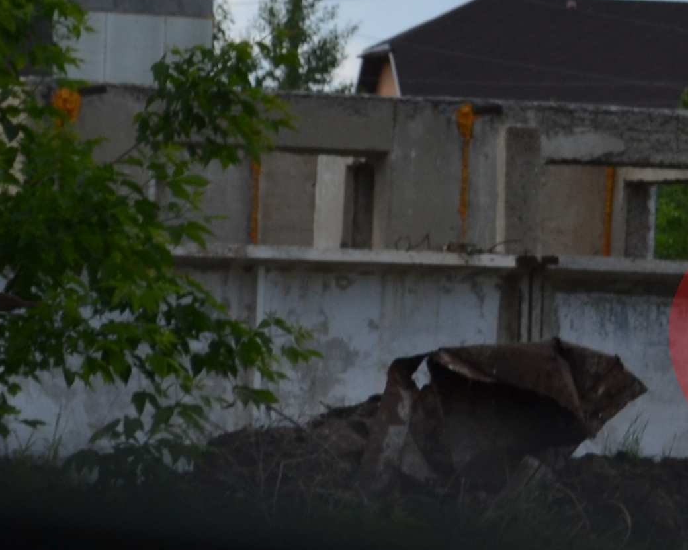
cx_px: 1482
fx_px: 6986
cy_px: 21
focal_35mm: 343
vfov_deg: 4.5
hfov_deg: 5.5
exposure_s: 1/320
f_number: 9
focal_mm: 55
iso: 100
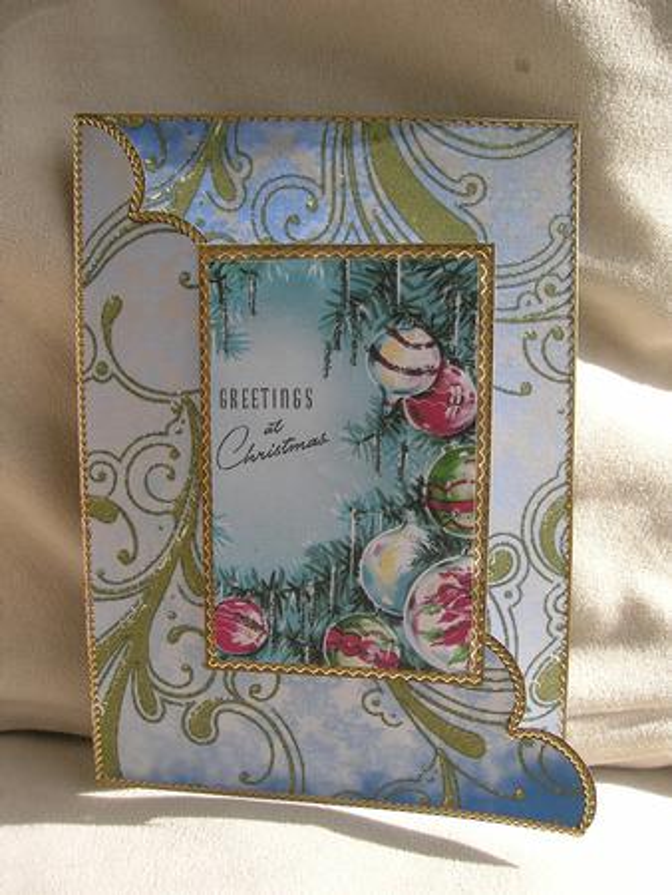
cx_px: 336
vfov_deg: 52.6
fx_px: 905
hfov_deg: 40.7
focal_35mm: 35
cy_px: 448
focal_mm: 5.4
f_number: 4.8
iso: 50
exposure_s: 1/194
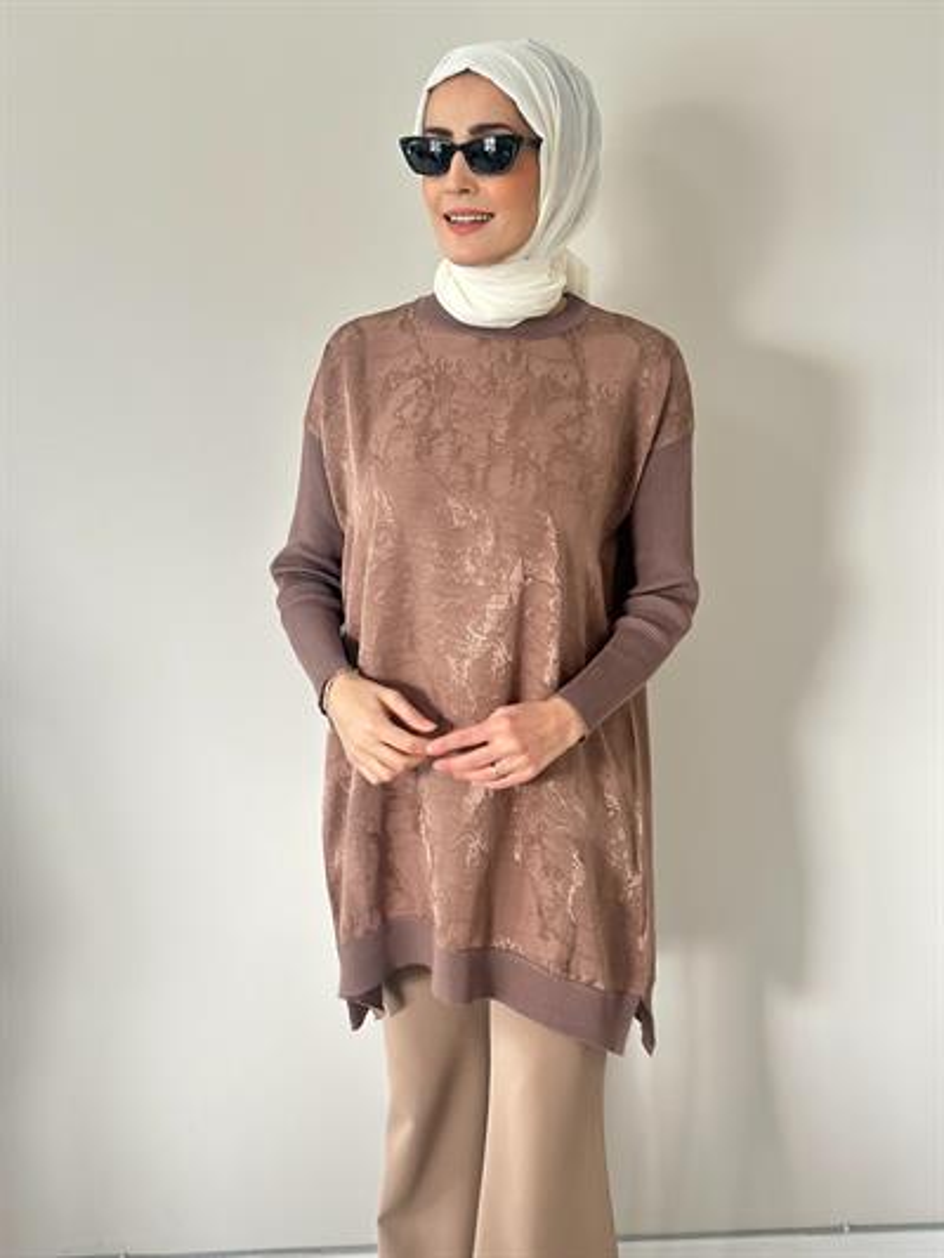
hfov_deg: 30.3
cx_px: 472
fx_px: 1745
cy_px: 629
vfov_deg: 39.6
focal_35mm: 48
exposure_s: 1/50
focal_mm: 6.86
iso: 160
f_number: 1.78
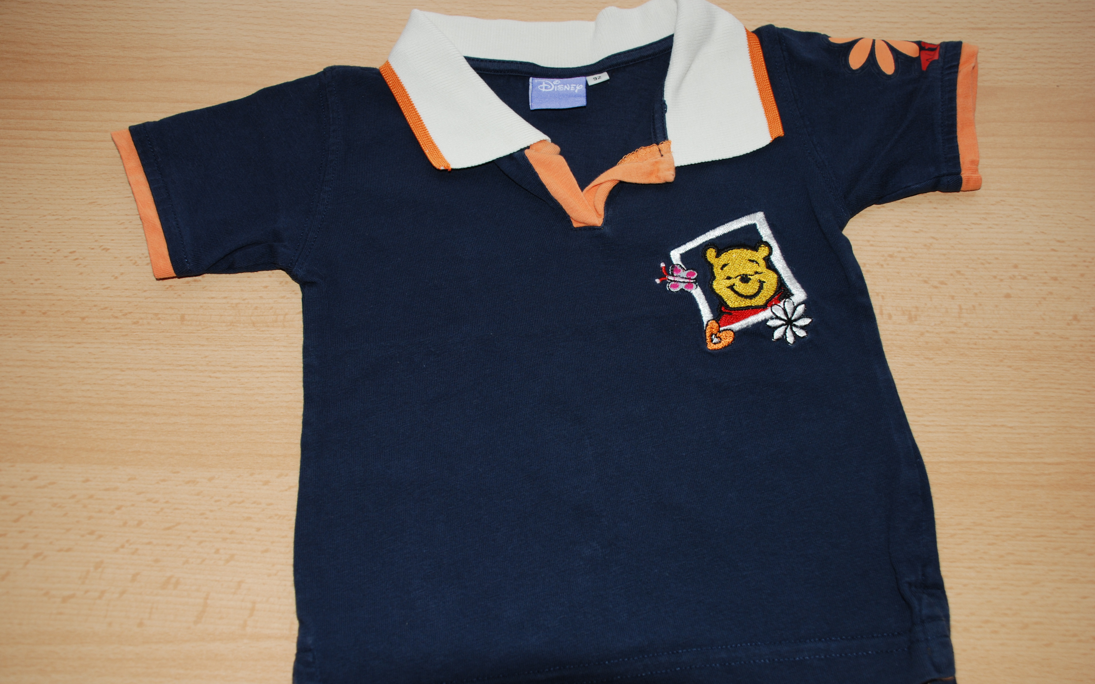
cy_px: 351
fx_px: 1104
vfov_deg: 34.4
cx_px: 548
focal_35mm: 37
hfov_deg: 52.7
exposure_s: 1/60
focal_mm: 24
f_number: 4
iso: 200
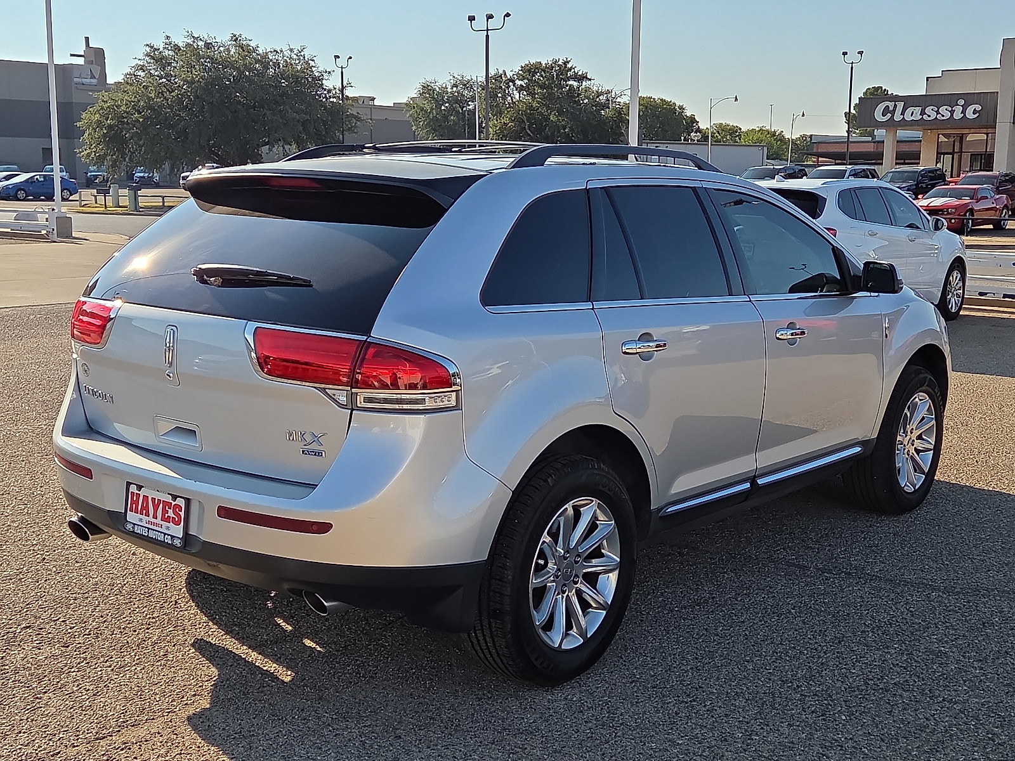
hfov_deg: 44.8
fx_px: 1232
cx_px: 508
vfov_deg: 34.3
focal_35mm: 42
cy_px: 380
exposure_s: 1/2000
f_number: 1.8
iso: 25
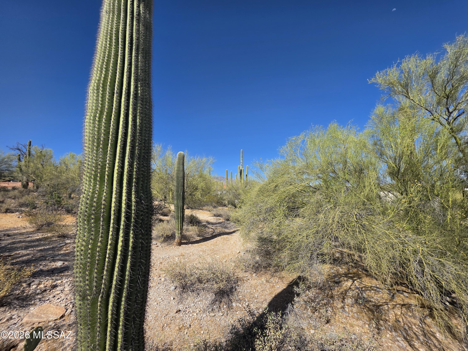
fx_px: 176
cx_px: 234
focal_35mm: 13
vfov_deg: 89.9
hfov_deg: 106.2
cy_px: 176
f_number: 1.9
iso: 40
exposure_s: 1/2277
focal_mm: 2.2
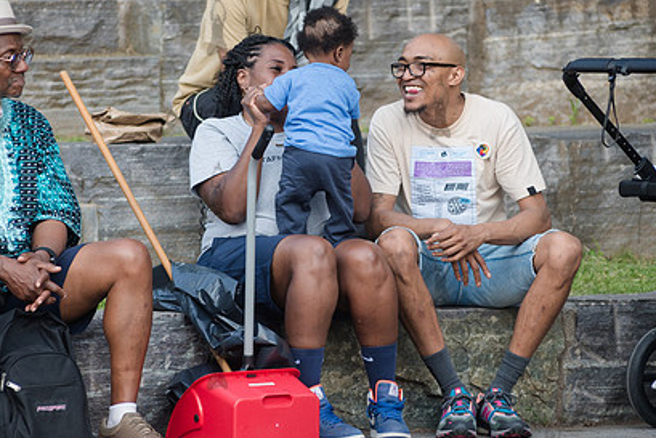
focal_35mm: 381
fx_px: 6945
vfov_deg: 3.6
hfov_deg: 5.4
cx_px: 326
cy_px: 170
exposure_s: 1/400
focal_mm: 200
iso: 200
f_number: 4.5
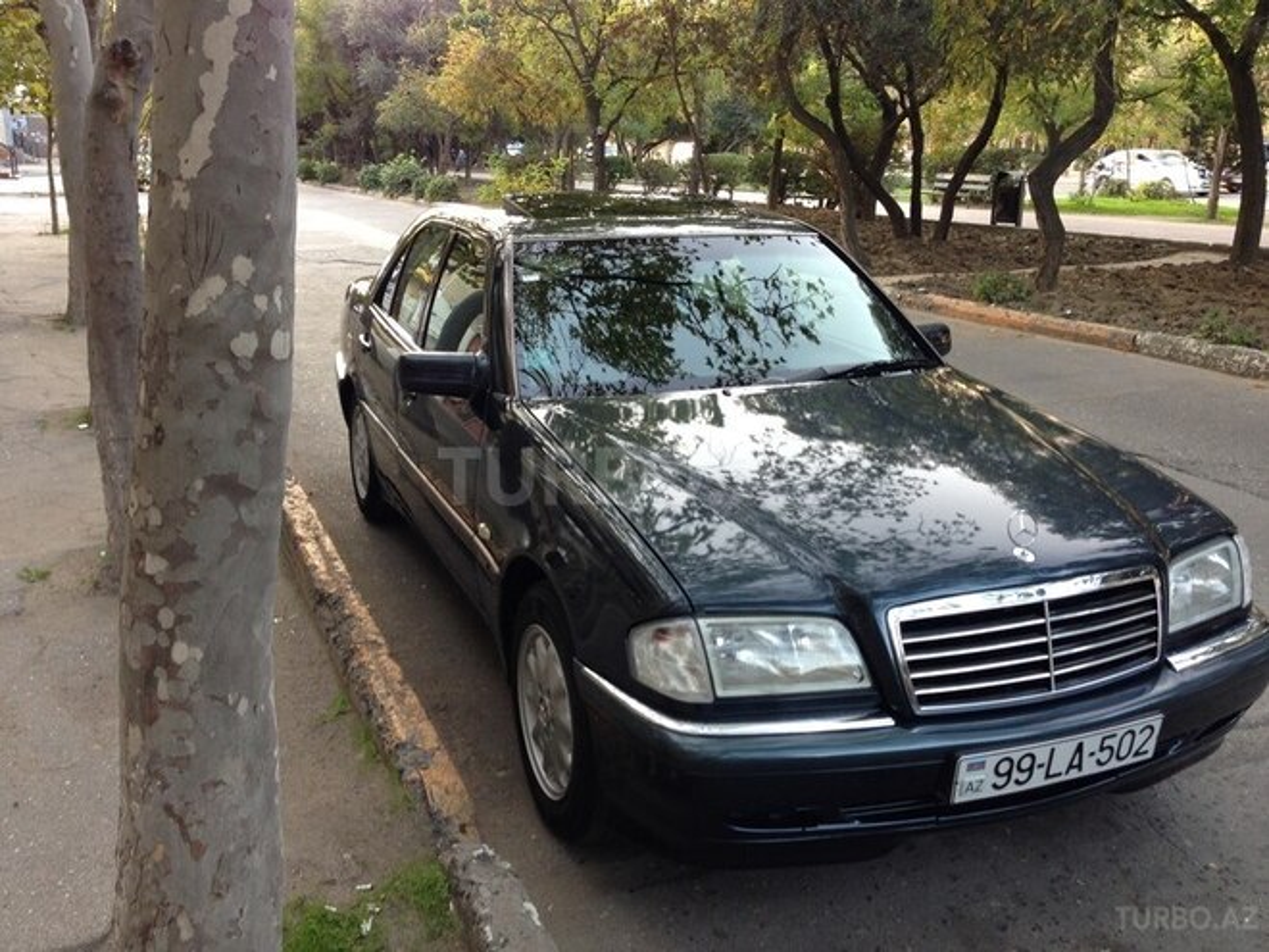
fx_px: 1210
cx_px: 634
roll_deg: -0.7
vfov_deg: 42.9
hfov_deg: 55.4
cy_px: 476
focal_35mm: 33
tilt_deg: -16.2
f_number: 2.4
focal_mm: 4.12
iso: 64
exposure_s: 1/60
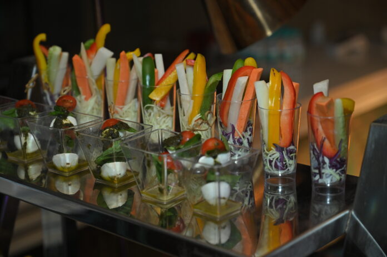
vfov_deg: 19.4
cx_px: 194
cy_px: 128
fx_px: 752
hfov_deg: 28.9
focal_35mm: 70
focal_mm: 70
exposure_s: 1/250
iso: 1600
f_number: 4
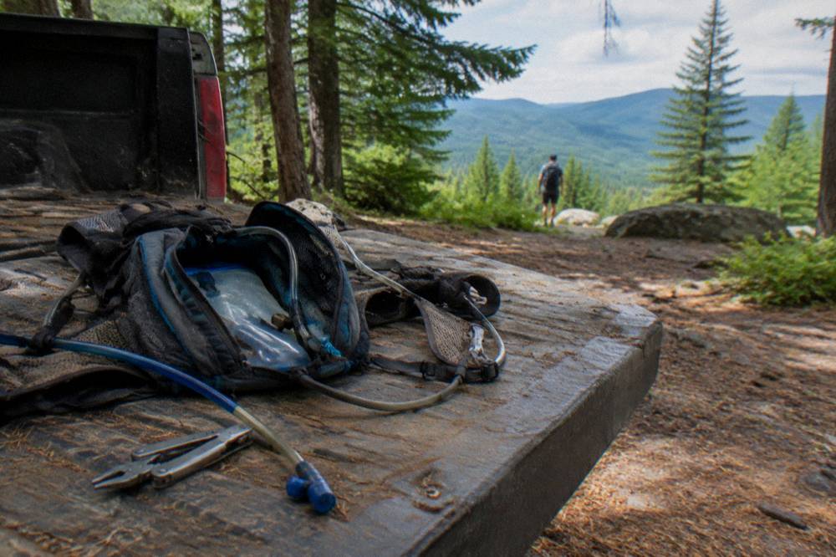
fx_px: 1137
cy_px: 278
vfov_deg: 27.5
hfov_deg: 40.4
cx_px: 418
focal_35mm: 49
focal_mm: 49
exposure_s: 1/250
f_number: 6.3
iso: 200
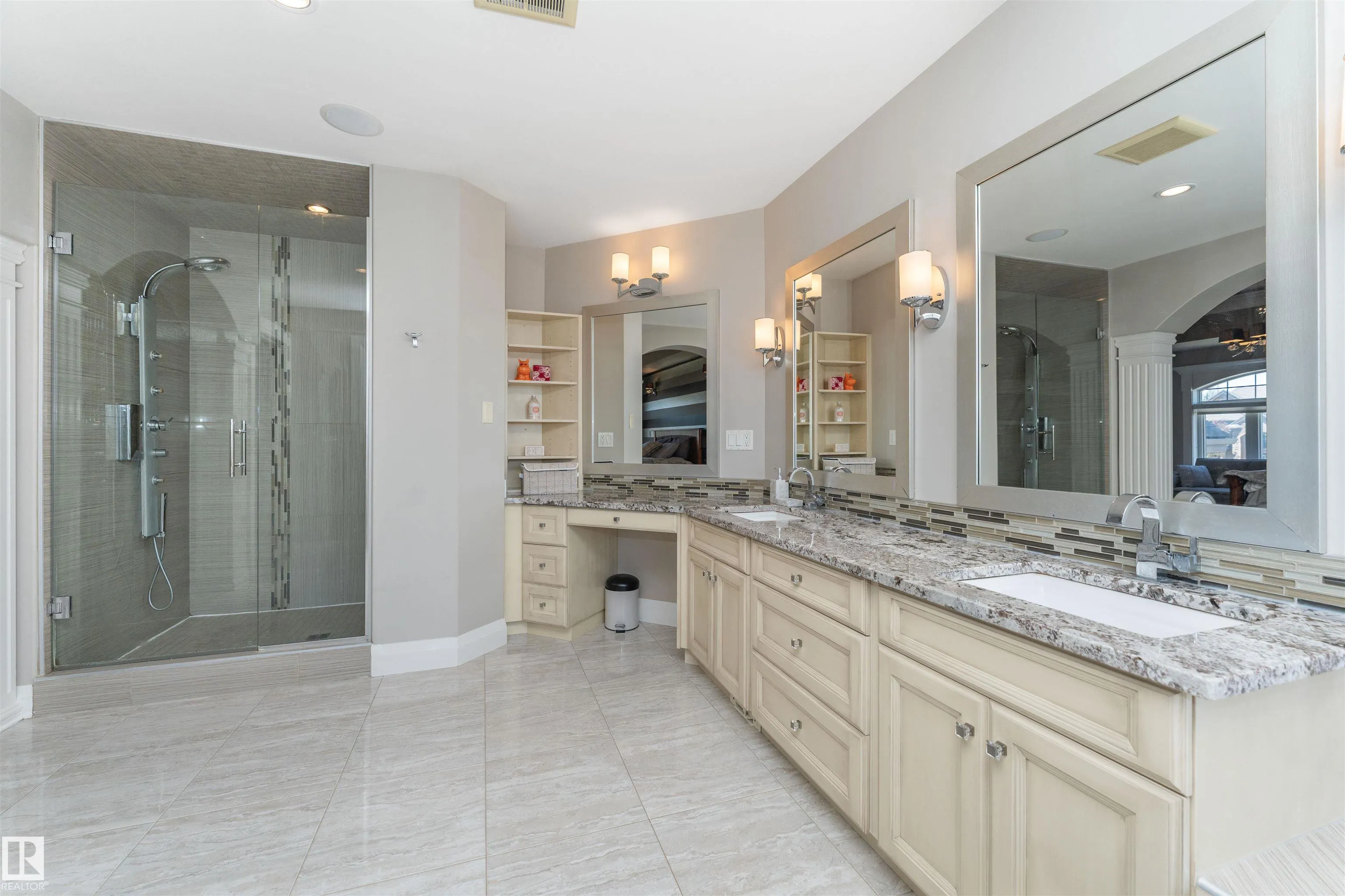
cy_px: 448
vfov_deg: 81.2
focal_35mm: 14
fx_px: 523
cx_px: 672
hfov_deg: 104.3
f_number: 6.3
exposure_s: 1/200
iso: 500
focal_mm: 14
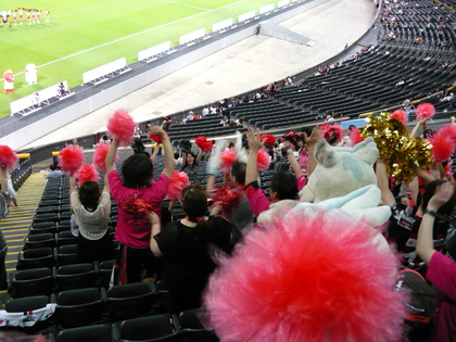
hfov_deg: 55.4
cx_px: 228
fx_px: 435
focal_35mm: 33
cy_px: 171
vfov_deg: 42.9
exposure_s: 1/25
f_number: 2.8
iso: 400
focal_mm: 5.5
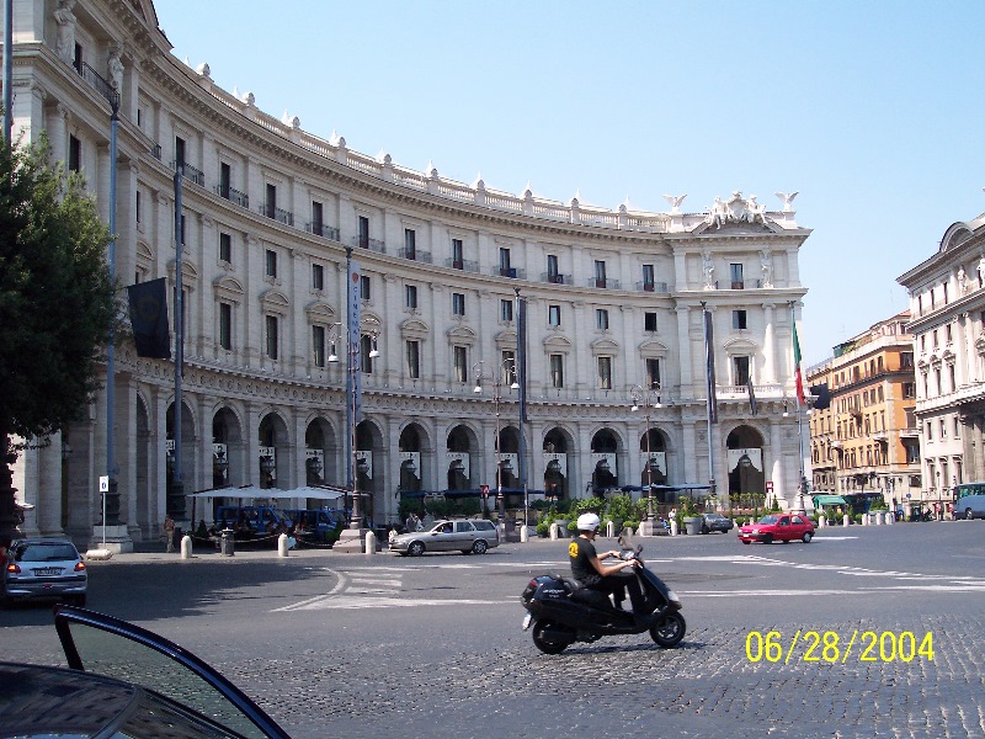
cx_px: 492
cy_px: 370
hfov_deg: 49.0
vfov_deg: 37.7
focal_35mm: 38
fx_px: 1081
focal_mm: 8
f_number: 4.8
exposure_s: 1/350
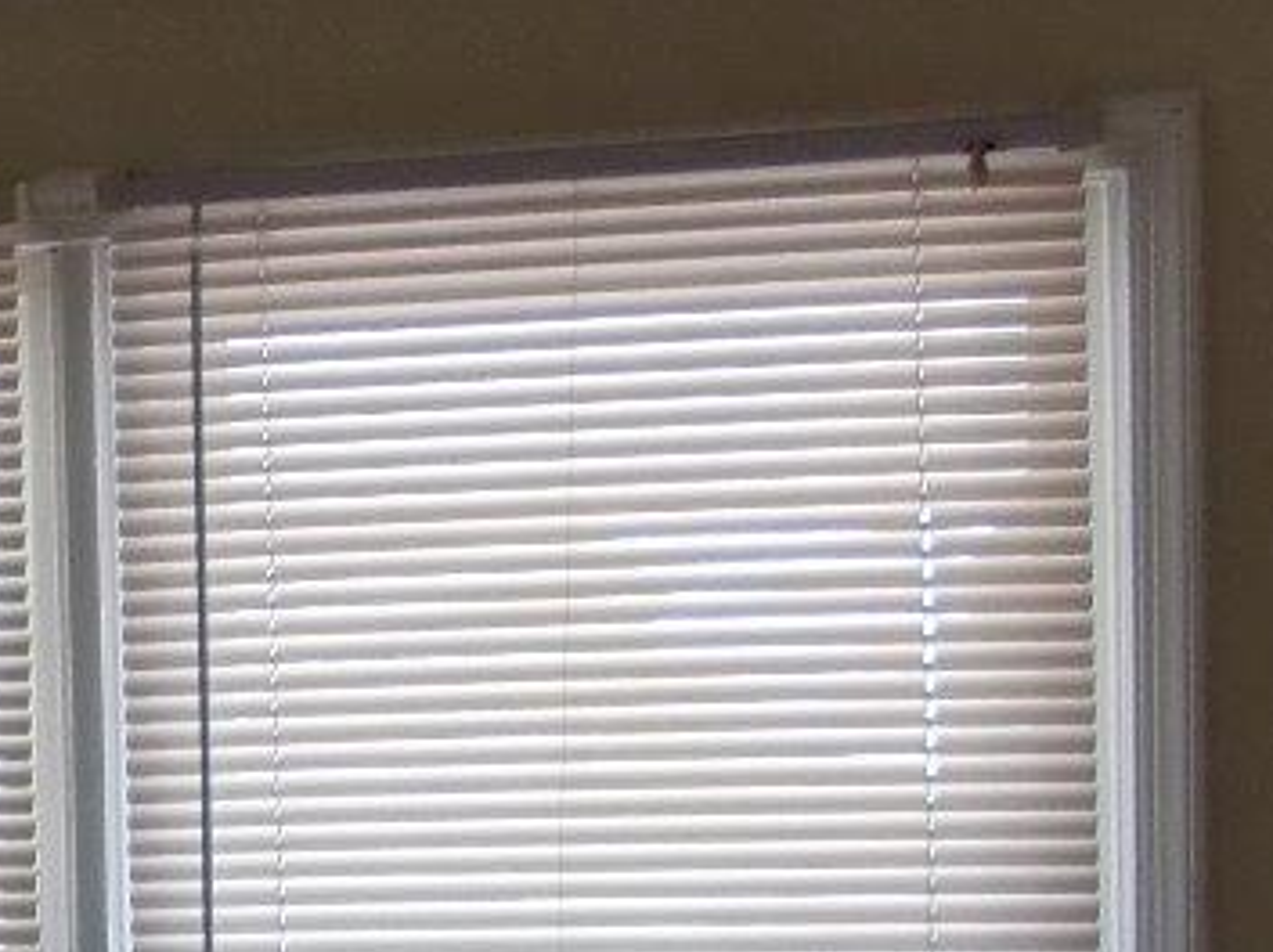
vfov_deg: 9.5
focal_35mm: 147
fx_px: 5400
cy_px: 1760
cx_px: -173
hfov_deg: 13.2
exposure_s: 1/60
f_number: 2.8
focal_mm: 6.3
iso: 80
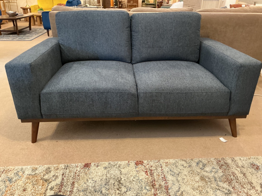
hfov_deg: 61.7
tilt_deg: -25.4
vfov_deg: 48.2
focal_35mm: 29
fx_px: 219
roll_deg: -0.6
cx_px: 131
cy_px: 98
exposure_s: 1/40
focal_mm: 3
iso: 320
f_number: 1.8
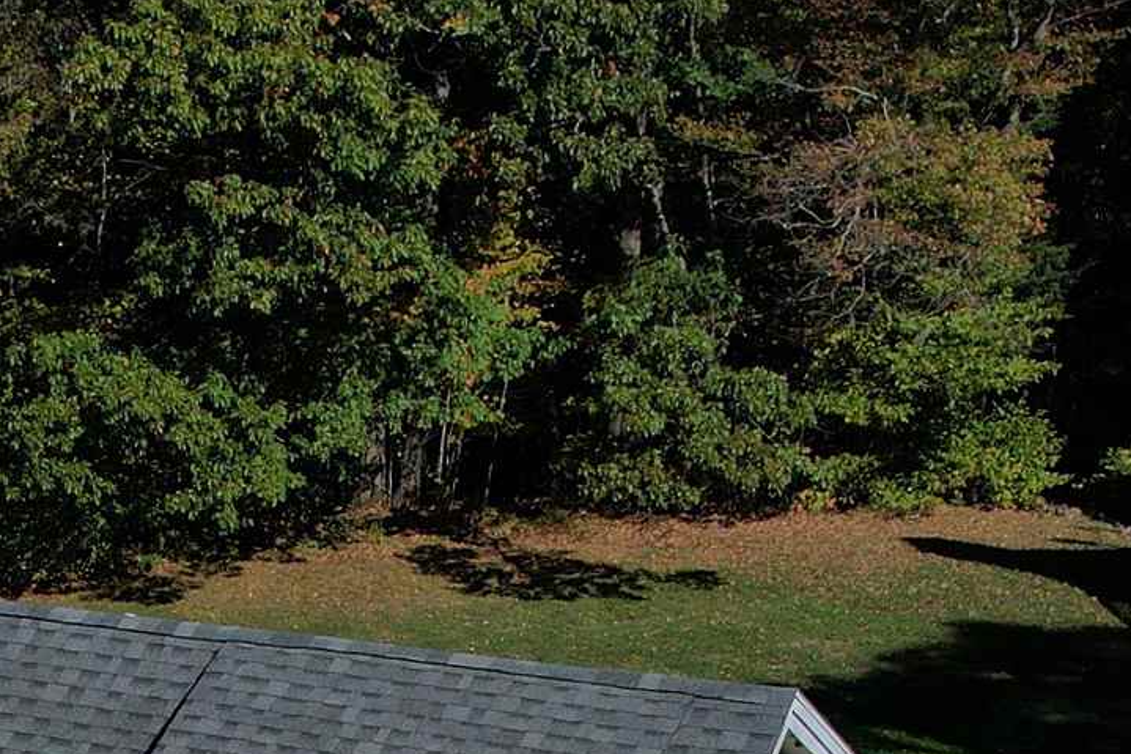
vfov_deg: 12.9
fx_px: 2952
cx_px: 38
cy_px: 1454
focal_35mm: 94
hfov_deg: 21.1
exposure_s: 1/5000
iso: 100
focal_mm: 8.38
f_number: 2.8
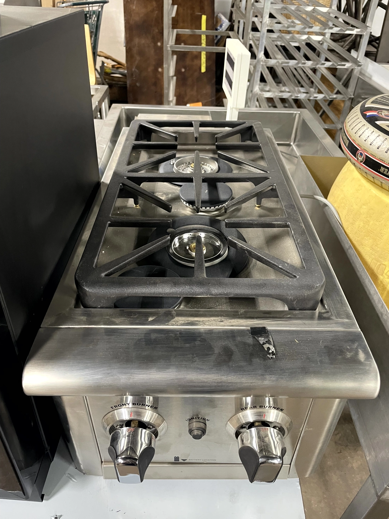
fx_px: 389
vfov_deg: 67.3
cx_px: 194
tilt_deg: -36.9
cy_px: 260
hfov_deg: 53.1
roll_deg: -3.9
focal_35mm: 26
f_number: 1.6
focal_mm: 4.2
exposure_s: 1/60
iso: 250
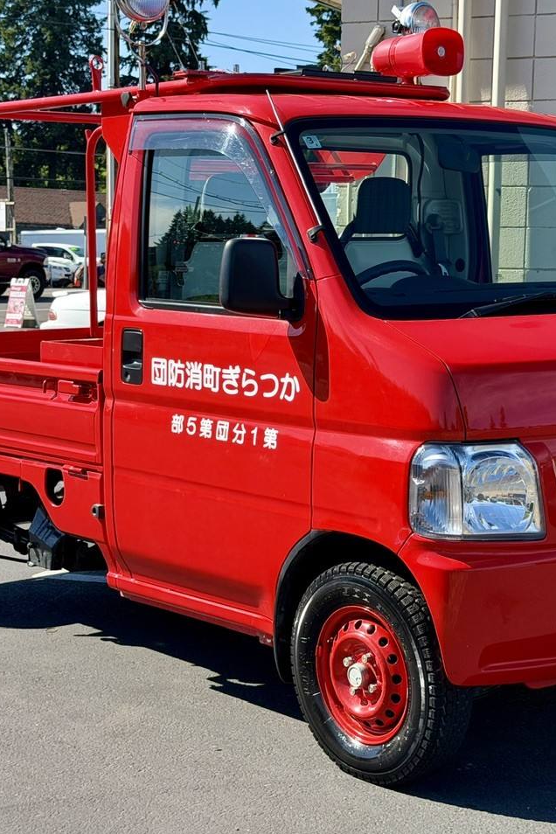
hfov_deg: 20.3
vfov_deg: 30.1
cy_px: 419
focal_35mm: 67
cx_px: 313
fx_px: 1552
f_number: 1.78
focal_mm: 6.76
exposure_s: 1/2494
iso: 100
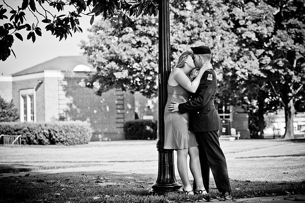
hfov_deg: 19.5
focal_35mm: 105
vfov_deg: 13.0
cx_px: 152
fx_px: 888
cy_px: 102
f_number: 2.8
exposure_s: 1/1000
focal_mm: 70
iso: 200
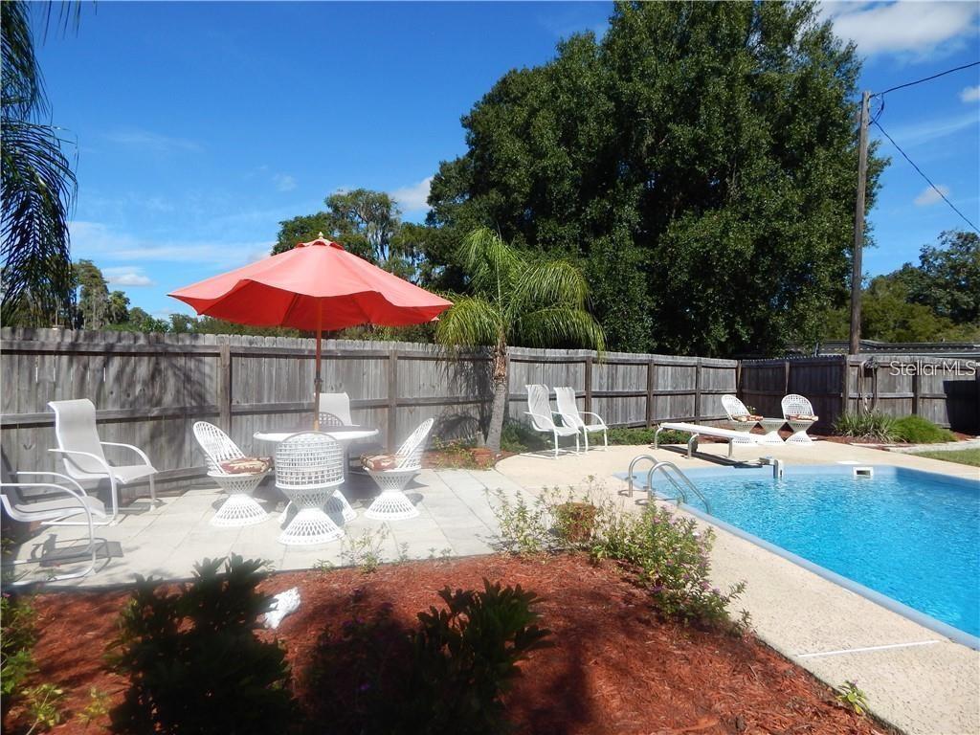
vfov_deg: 61.1
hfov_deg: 76.4
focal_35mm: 22
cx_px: 490
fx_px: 623
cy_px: 368
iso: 125
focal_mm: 4
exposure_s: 1/640
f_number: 6
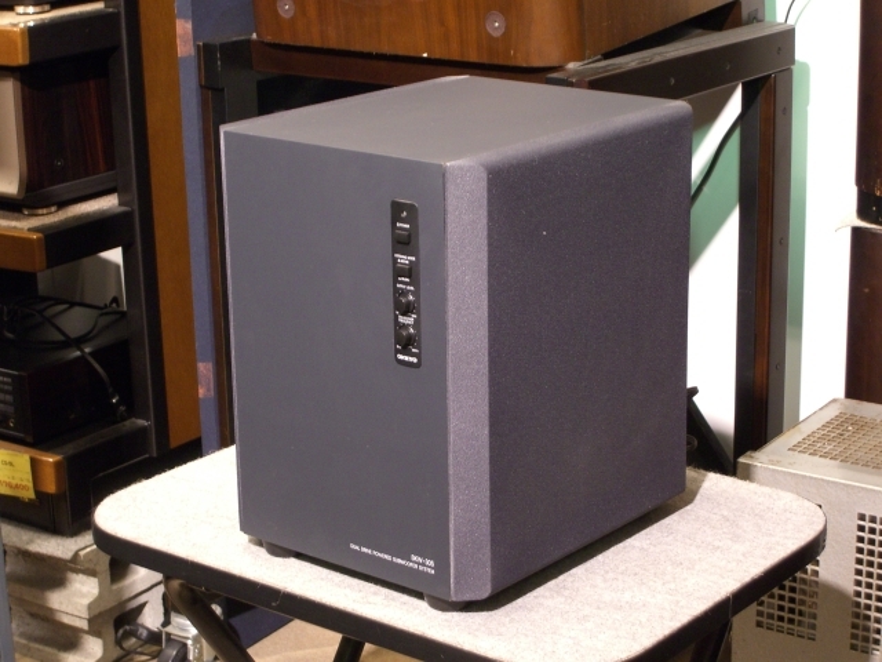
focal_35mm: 80
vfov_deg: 18.4
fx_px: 2038
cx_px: 441
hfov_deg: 24.4
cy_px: 331
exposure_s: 1/6
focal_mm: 16.6
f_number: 4.4
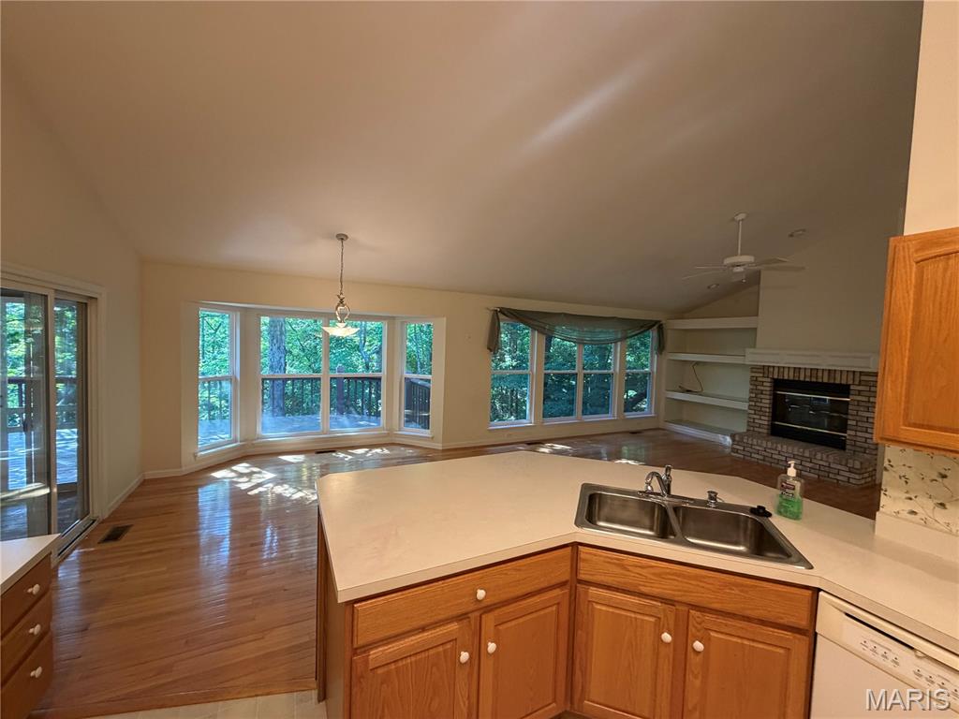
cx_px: 480
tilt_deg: -2.9
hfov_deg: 102.1
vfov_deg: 85.7
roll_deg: -1.2
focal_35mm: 14
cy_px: 360
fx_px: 388
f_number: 2.2
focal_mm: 2.22
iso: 250
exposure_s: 1/60
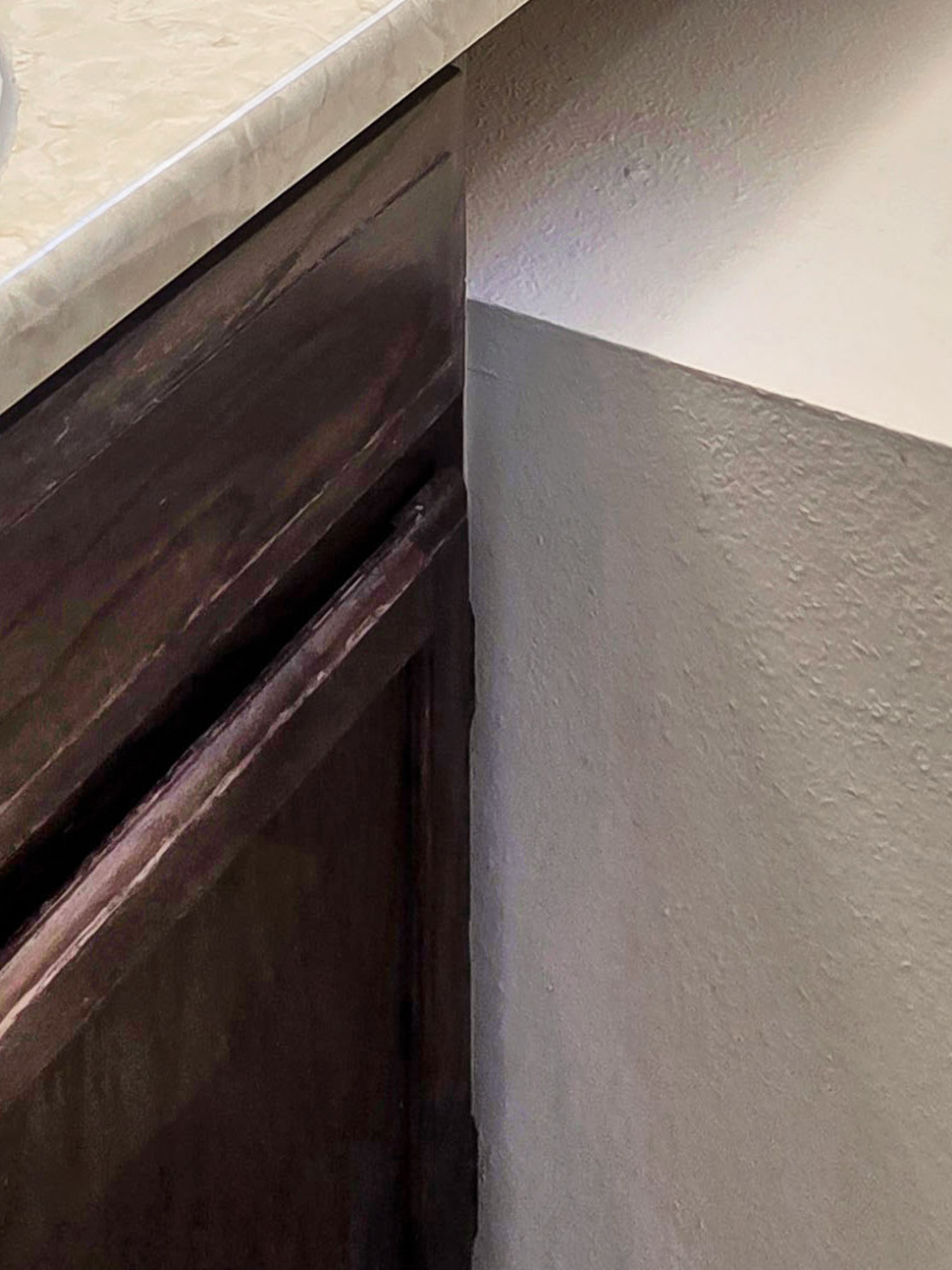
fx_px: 2273
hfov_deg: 23.6
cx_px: 332
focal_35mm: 62
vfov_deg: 27.5
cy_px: -253
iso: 40
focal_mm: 5.4
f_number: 1.8
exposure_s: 1/120
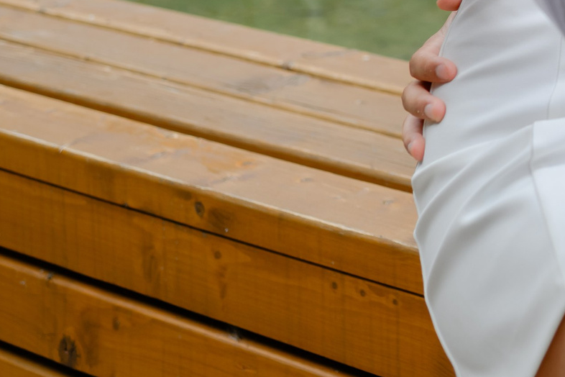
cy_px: -233
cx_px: 901
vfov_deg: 11.4
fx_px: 1789
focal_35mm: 114
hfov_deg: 16.1
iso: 64
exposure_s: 1/250
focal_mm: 35
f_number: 2.8
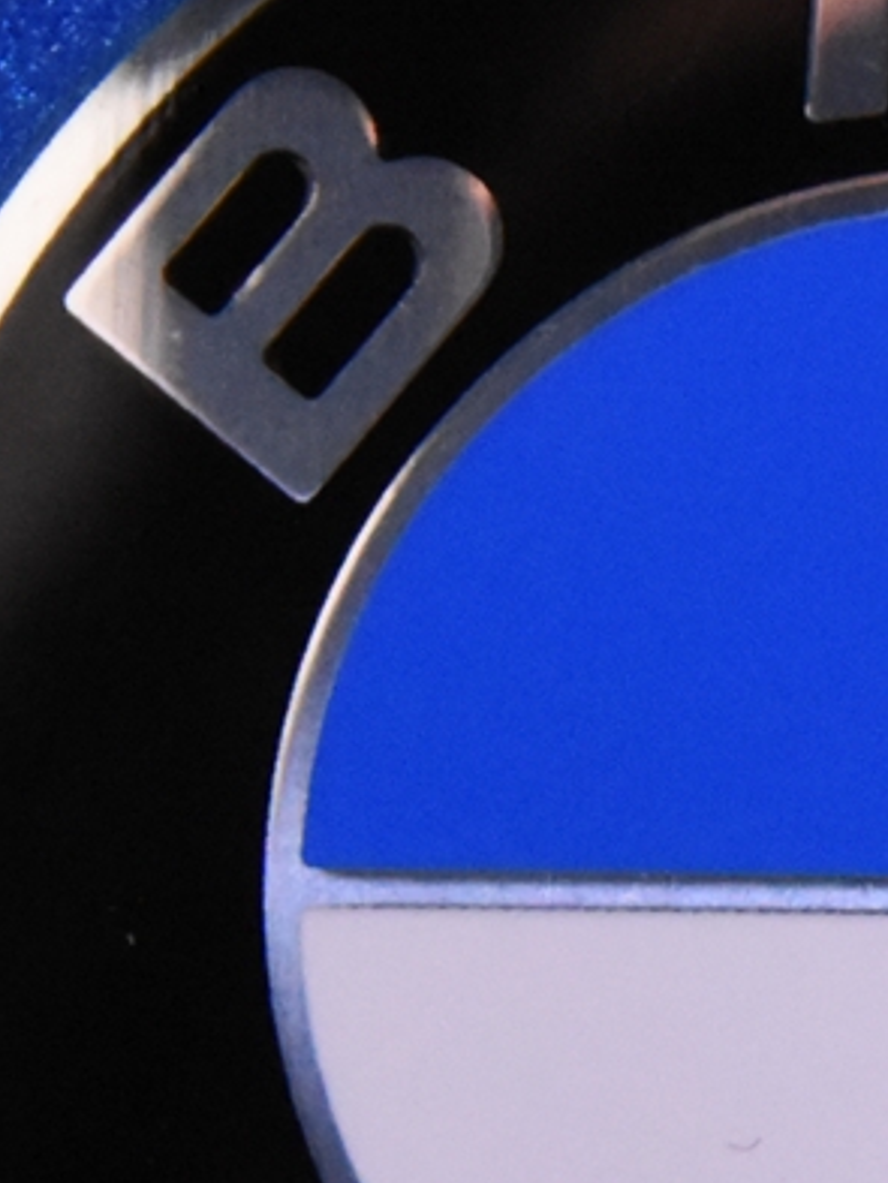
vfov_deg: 4.8
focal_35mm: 409
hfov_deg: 3.6
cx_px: 1189
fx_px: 13982
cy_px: 906
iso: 5000
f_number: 4
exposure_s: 1/100
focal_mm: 58
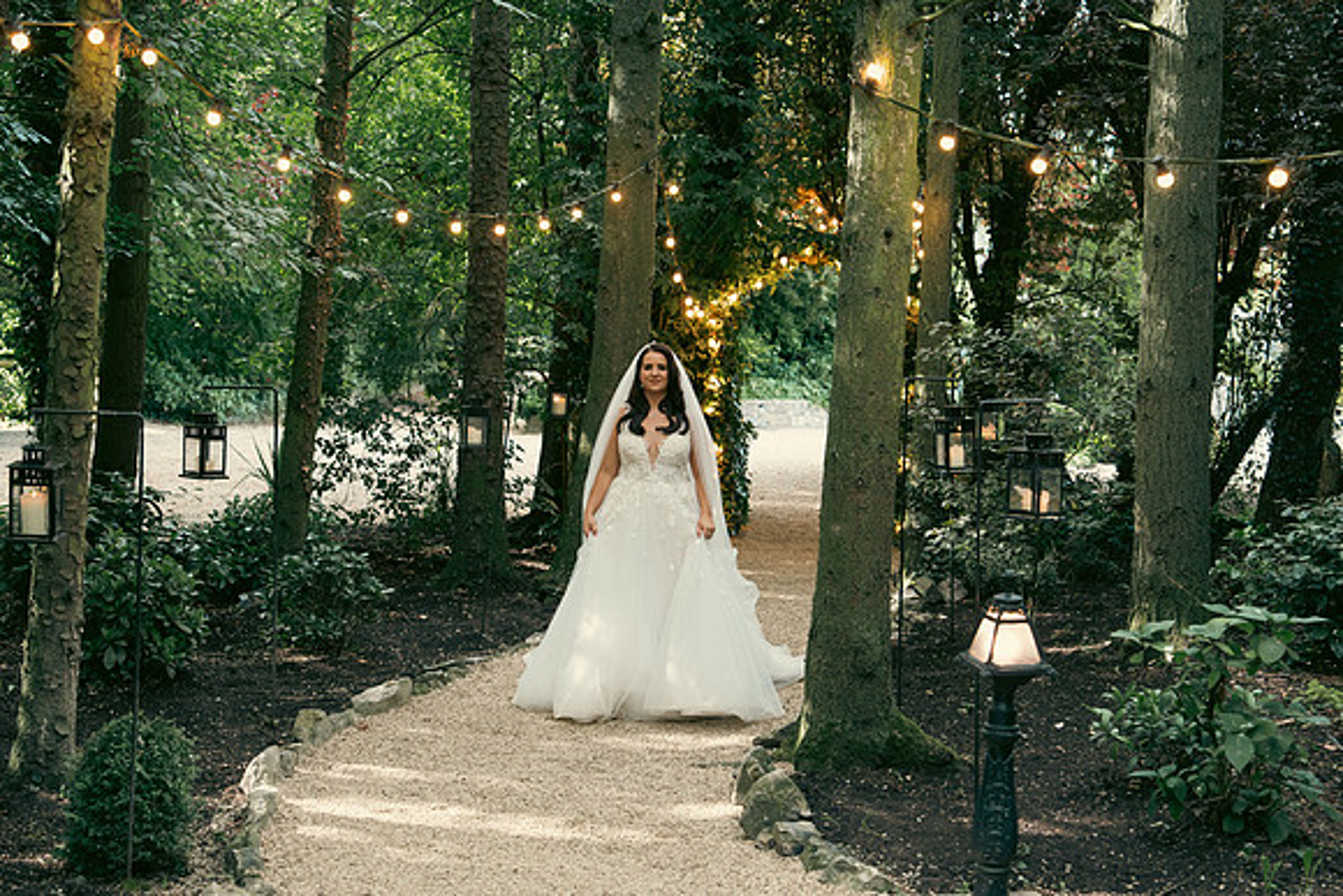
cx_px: 672
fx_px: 1978
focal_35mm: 53
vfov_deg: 25.5
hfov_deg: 37.5
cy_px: 448
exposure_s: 1/160
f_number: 3.5
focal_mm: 53
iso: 640
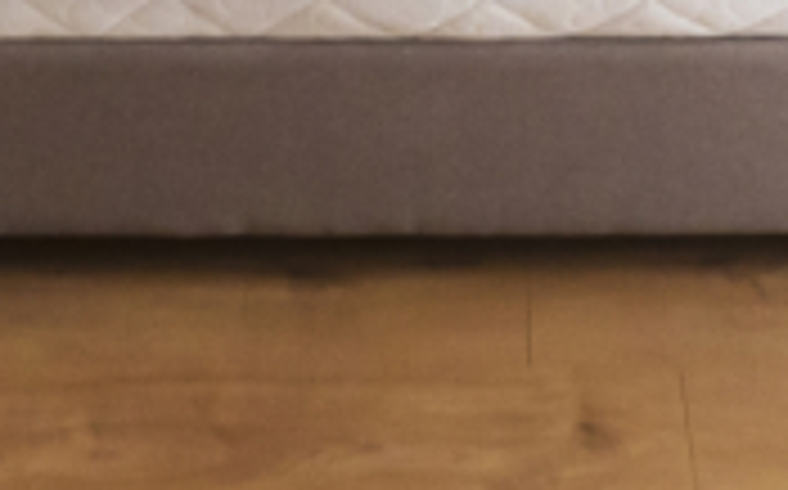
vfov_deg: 9.9
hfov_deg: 23.8
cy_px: -1119
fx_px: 1824
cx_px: 689
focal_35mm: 85
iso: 400
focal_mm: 7
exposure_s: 1/80
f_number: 4
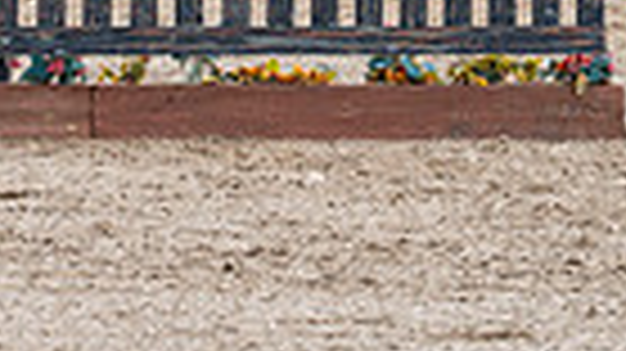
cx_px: 99
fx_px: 18729
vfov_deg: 1.1
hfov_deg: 1.9
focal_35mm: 1129
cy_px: -484
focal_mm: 259
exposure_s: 1/320
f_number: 5.6
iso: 200
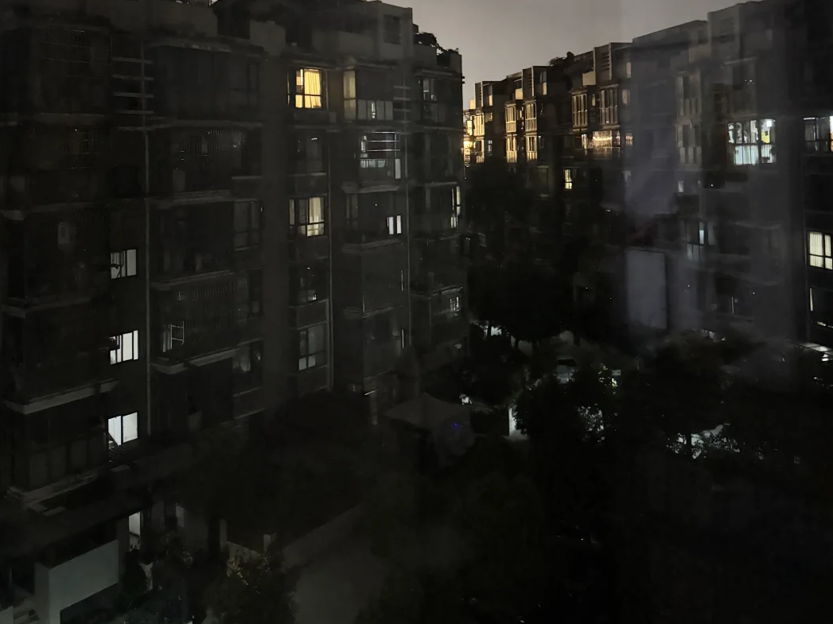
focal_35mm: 33
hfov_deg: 55.4
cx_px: 414
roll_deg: +1.5
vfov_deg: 41.2
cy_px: 130
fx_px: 794
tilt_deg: +1.9
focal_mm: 6.76
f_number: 1.78
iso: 12500
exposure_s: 1/15
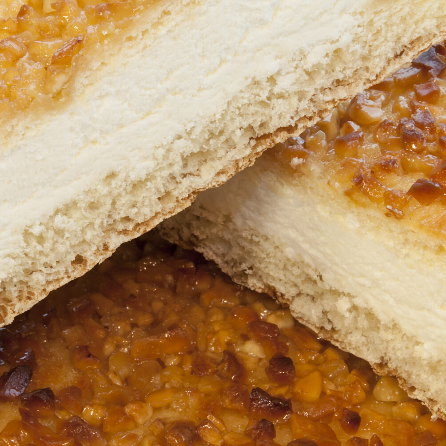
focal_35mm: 433
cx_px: 135
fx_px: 6312
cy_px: 186
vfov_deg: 4.0
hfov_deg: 4.0
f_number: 22
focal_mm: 200
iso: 100
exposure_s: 4
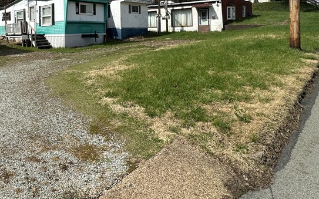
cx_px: 58
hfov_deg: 60.4
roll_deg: +0.4
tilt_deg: -0.6
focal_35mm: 28
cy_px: 33
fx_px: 243
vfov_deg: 42.1
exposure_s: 1/2092
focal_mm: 2.22
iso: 40
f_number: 2.2
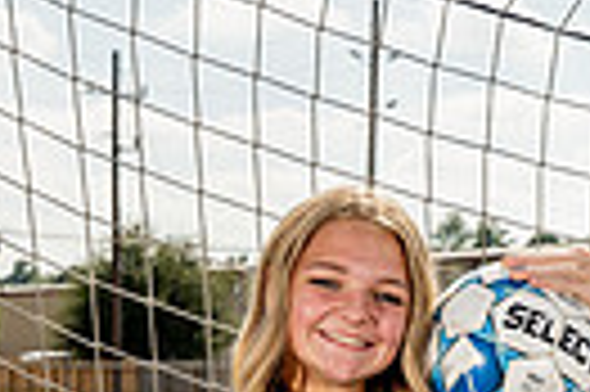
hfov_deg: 11.5
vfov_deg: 7.2
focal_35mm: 179
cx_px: 329
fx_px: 2930
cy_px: 924
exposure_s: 1/250
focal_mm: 52
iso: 100
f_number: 8
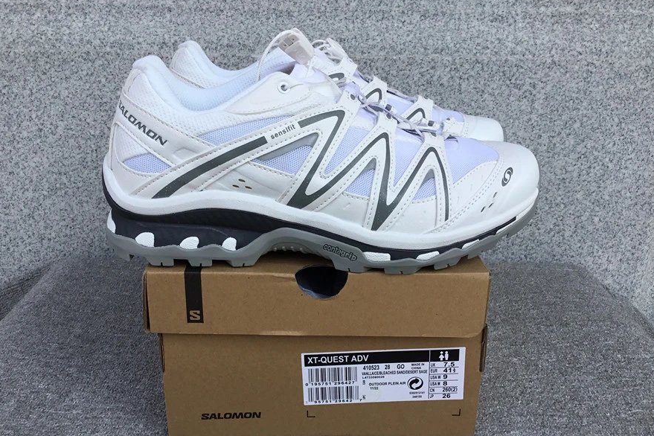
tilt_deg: -21.0
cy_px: 235
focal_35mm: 33
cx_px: 321
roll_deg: -0.7
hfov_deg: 57.2
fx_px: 599
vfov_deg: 39.9
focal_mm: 3.3
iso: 25
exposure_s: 1/637
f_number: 2.4
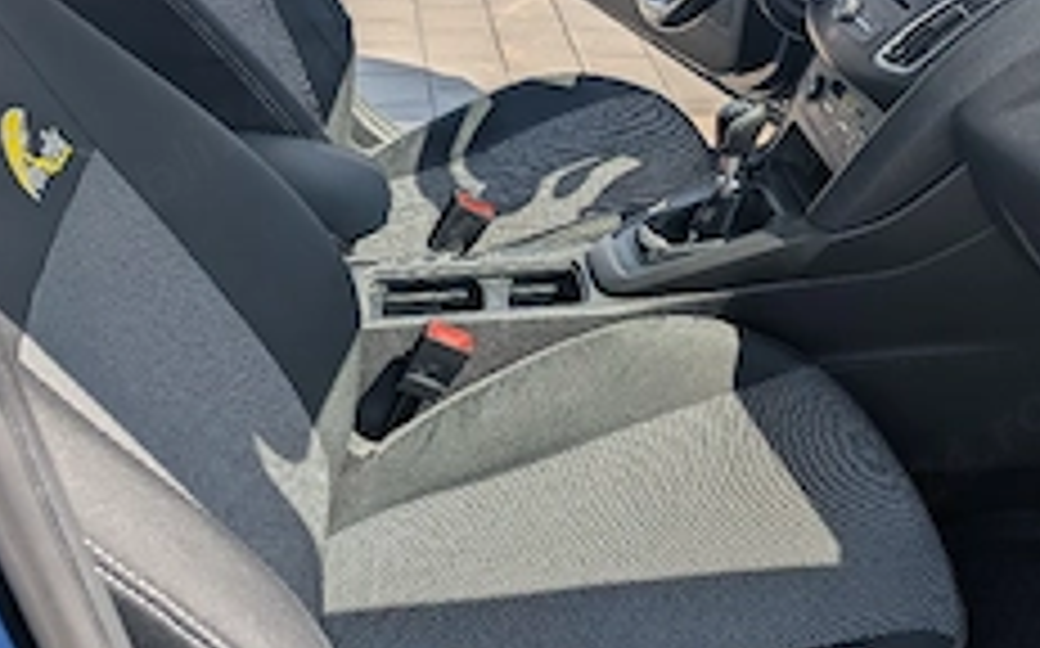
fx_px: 1246
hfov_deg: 44.9
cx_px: 648
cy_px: 198
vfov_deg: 28.9
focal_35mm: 44
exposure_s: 1/2000
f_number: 1.85
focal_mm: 6.81
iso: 46
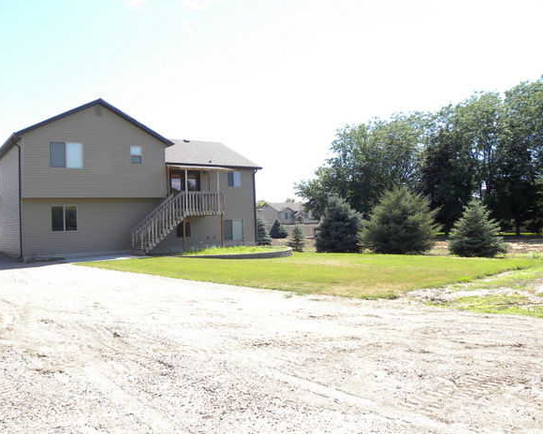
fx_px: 450
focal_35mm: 28
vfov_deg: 51.5
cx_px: 257
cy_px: 211
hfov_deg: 62.2
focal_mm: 4.6
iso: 64
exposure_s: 1/182
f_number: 4.5
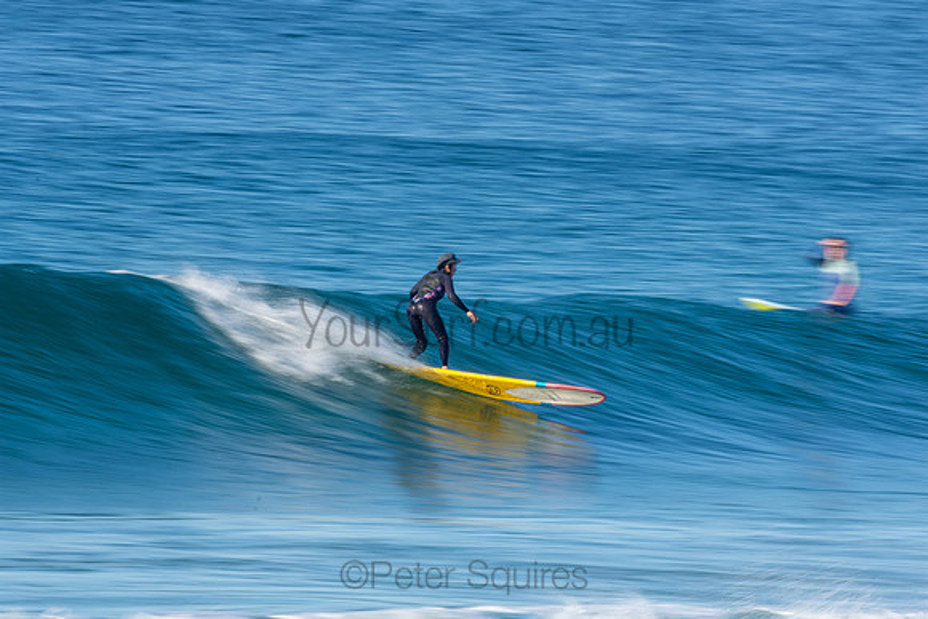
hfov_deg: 2.7
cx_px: 464
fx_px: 19337
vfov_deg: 1.8
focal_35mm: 750
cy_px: 310
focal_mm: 500
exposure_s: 1/25
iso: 100
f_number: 20
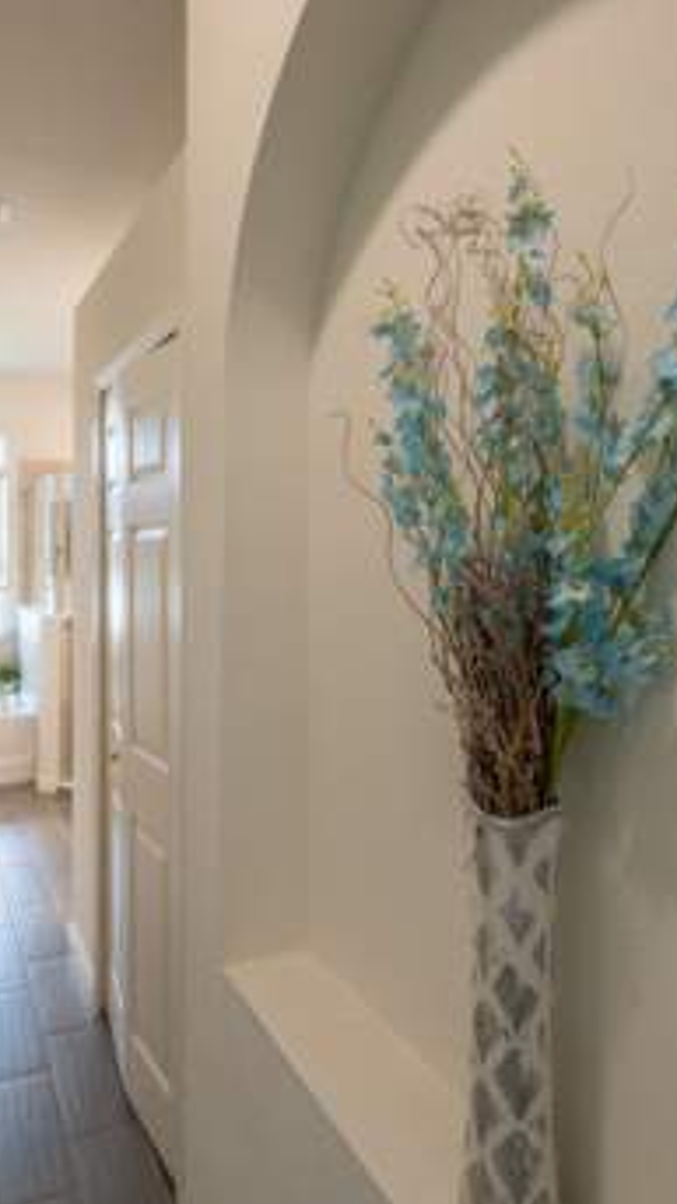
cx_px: 281
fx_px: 830
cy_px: 560
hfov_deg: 44.2
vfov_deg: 71.8
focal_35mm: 26
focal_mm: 14
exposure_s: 1/125
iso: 200
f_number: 5
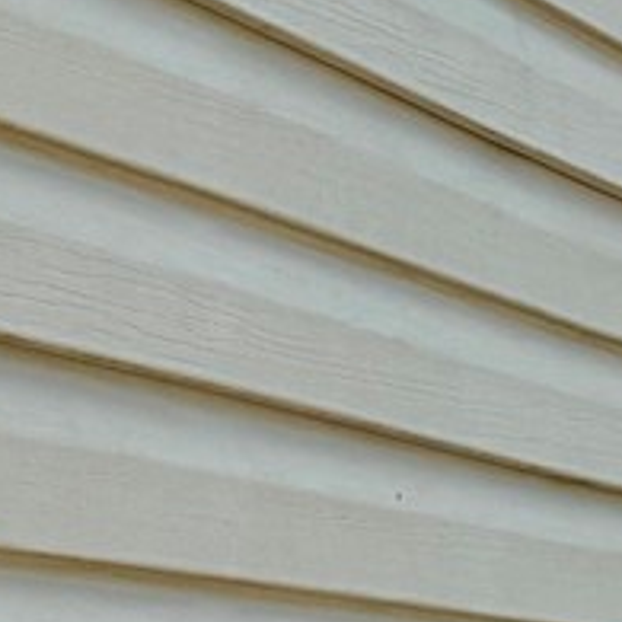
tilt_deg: -0.5
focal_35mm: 223
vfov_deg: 7.7
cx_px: 1234
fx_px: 4533
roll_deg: +2.2
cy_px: 919
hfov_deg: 7.5
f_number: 1.78
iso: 80
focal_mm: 6.76
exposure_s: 1/3584
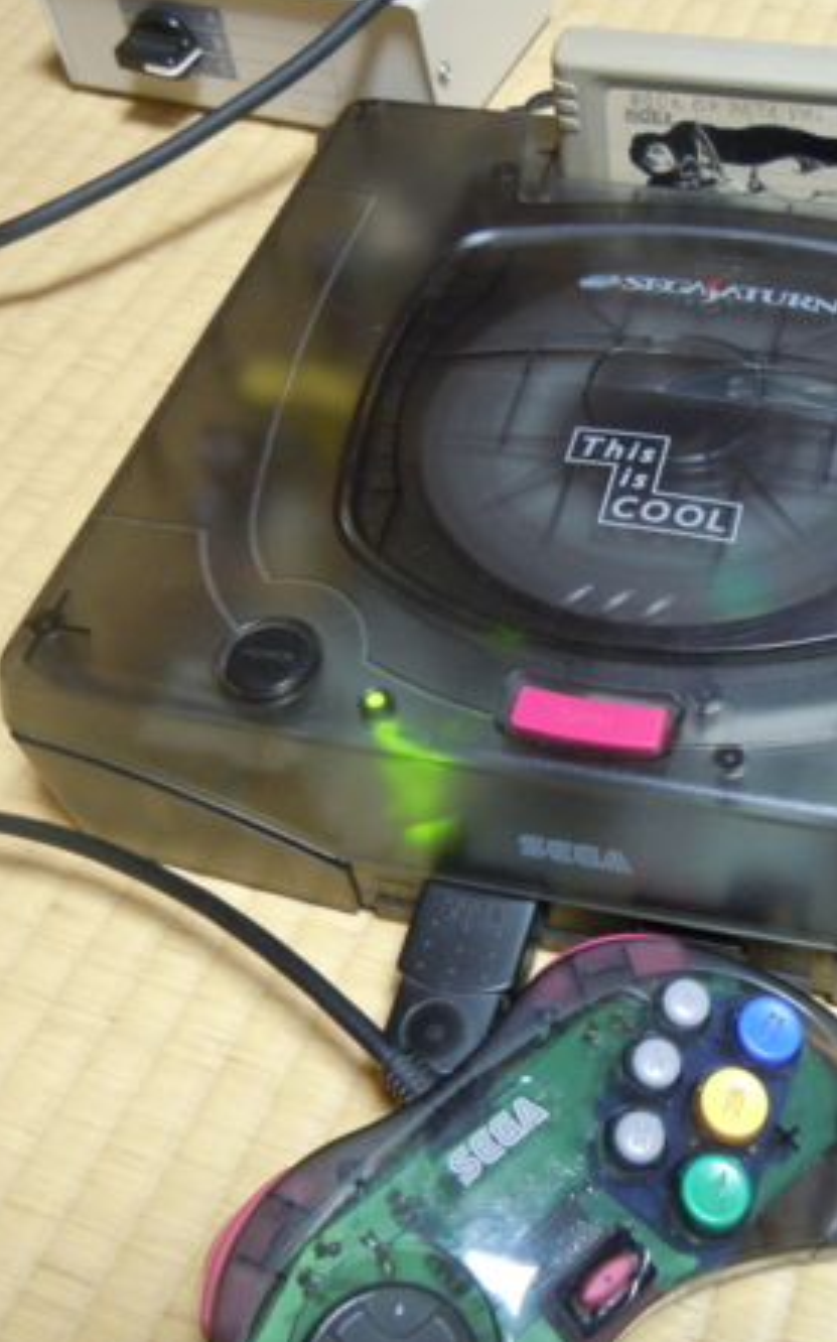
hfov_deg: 29.3
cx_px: 635
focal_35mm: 43
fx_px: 1571
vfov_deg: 46.2
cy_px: 665
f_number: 3.5
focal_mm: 5.4
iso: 400
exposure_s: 1/8
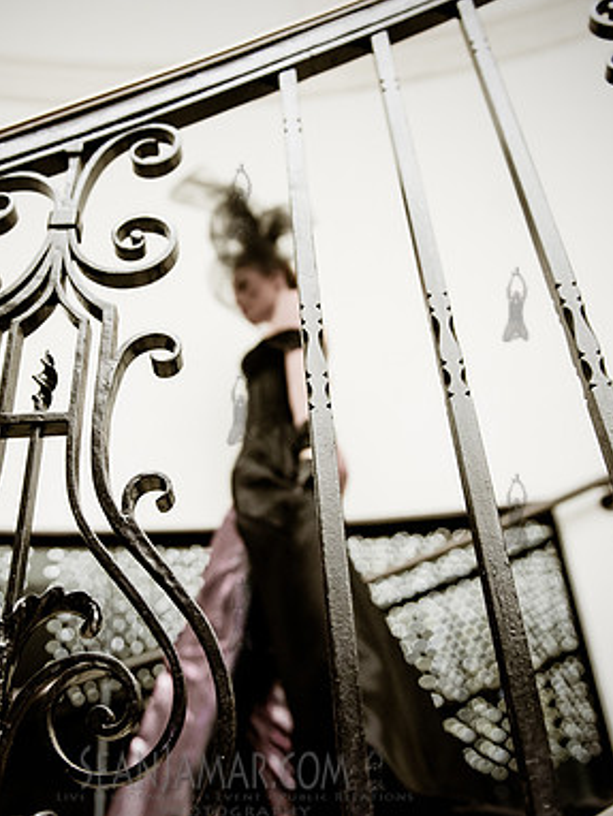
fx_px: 825
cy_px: 407
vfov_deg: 52.6
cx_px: 239
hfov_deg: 40.5
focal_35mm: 35
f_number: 2.8
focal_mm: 24
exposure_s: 1/250
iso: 5000
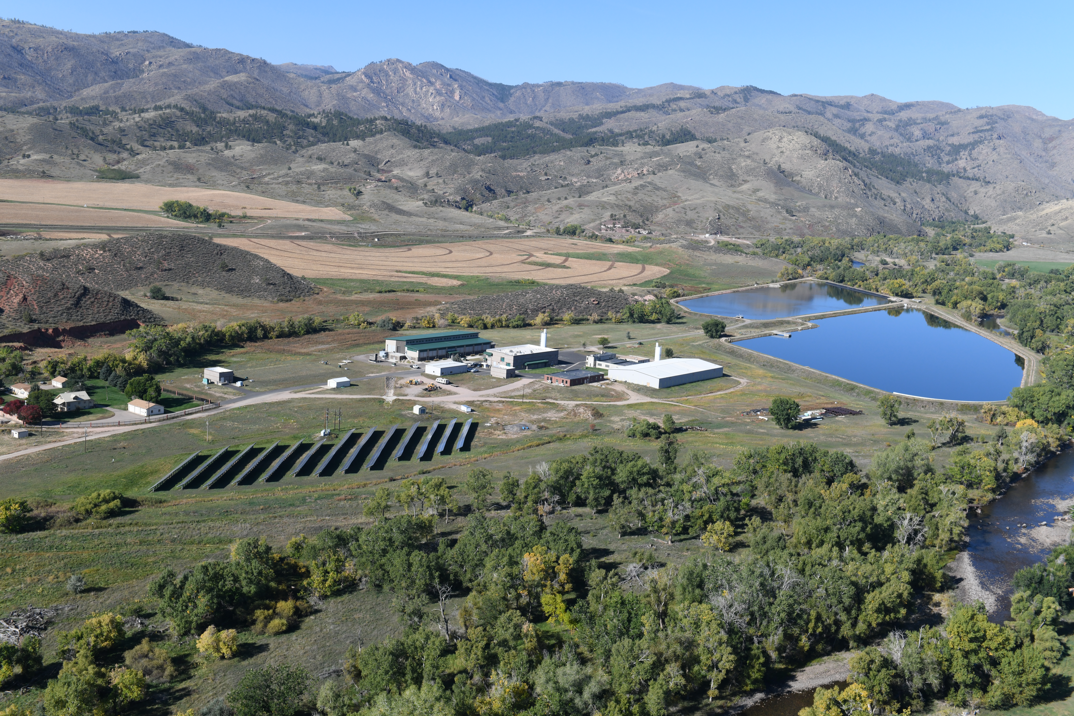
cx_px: 537
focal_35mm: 40
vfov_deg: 33.4
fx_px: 1193
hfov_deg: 48.5
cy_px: 358
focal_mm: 40
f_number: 7.1
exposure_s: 1/1250
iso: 400
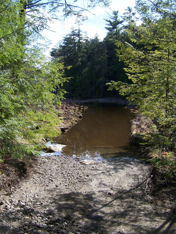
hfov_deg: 37.7
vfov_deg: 49.0
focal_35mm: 38
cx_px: 88
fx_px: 258
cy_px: 117
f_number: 2.8
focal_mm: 6.3
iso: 80
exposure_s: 1/500
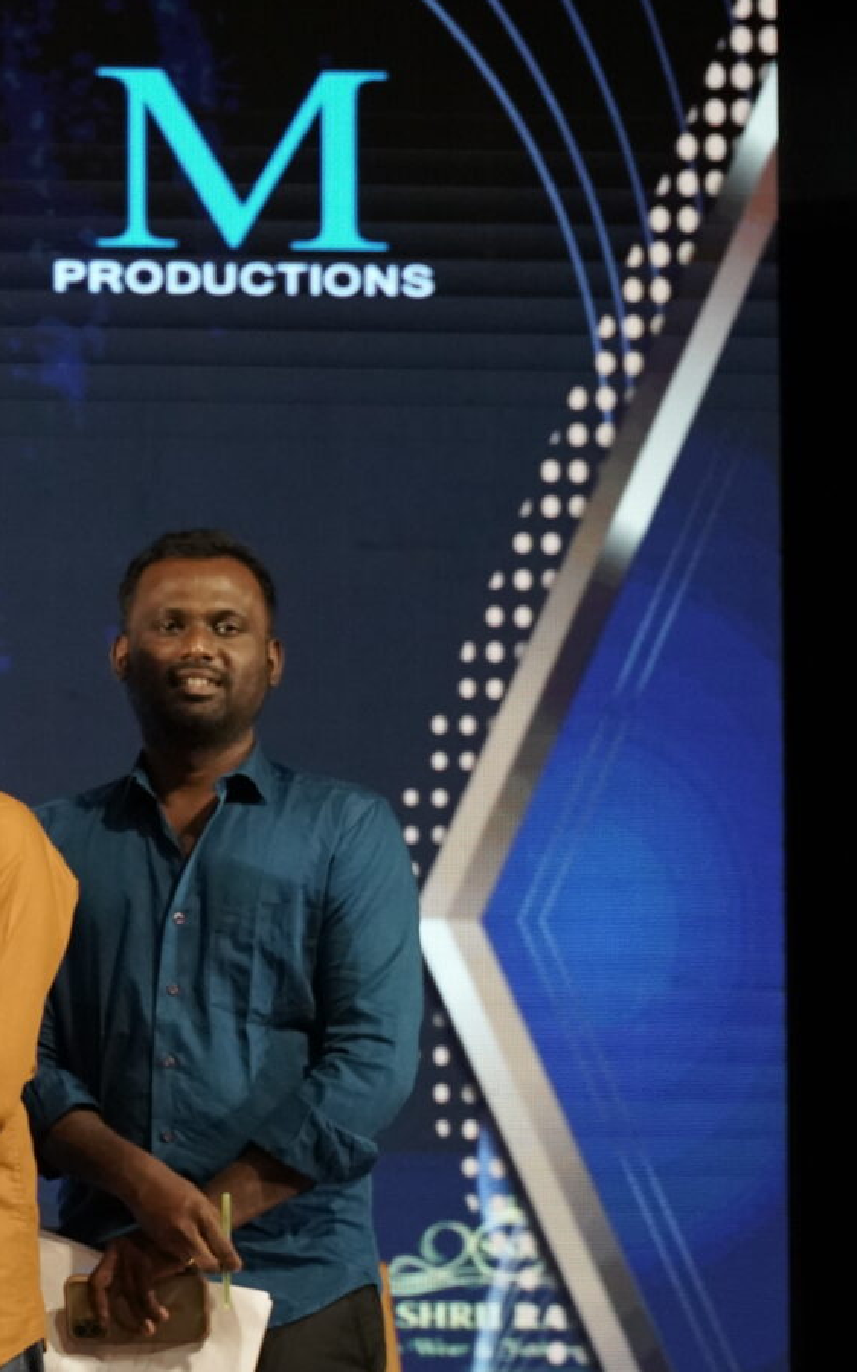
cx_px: -834
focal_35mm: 116
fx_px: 4338
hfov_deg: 10.4
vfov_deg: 17.9
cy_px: 957
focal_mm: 40
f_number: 2.8
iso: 2000
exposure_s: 1/500
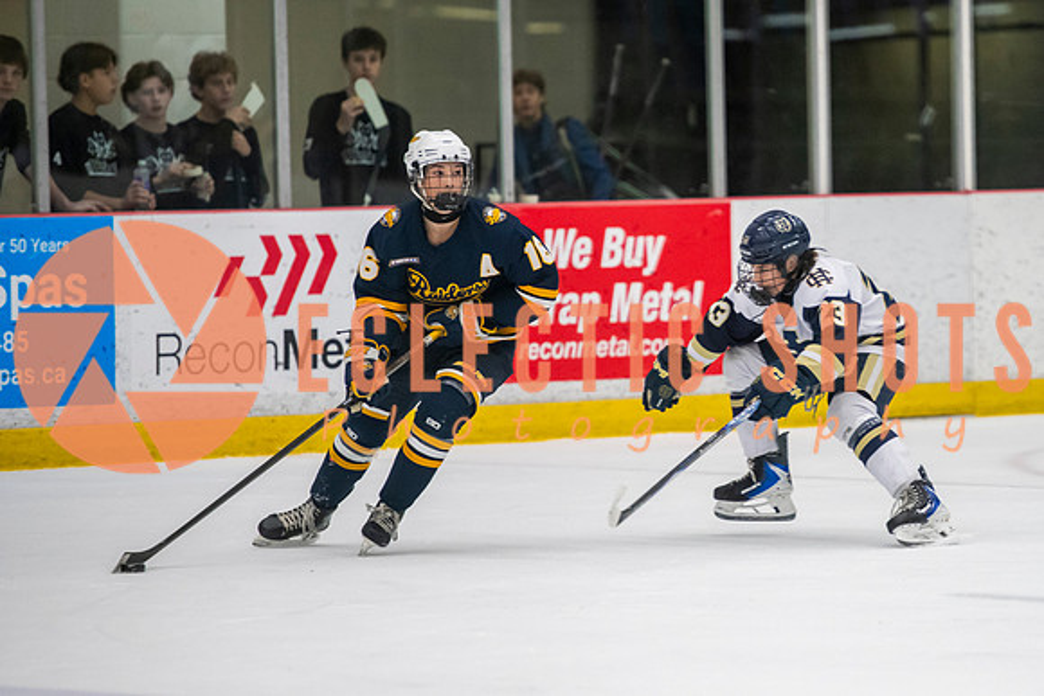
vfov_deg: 4.9
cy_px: 348
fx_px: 8189
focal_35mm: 282
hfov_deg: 7.3
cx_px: 797
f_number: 3.2
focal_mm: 185
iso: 2000
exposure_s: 1/640
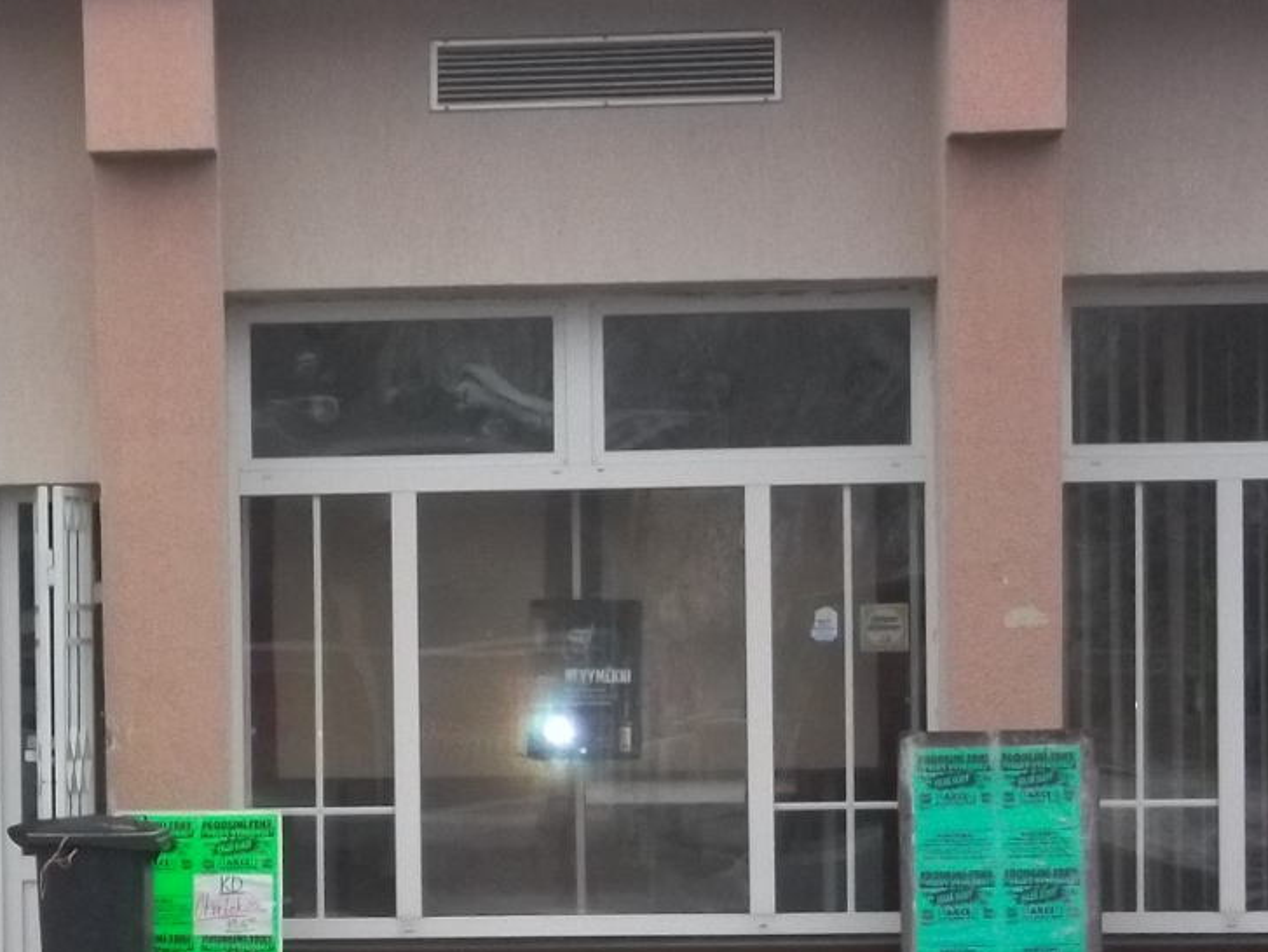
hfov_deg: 12.0
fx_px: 5900
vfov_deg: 9.2
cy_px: 990
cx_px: -316
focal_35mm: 161
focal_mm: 11
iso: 250
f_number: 4.1
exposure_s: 1/80
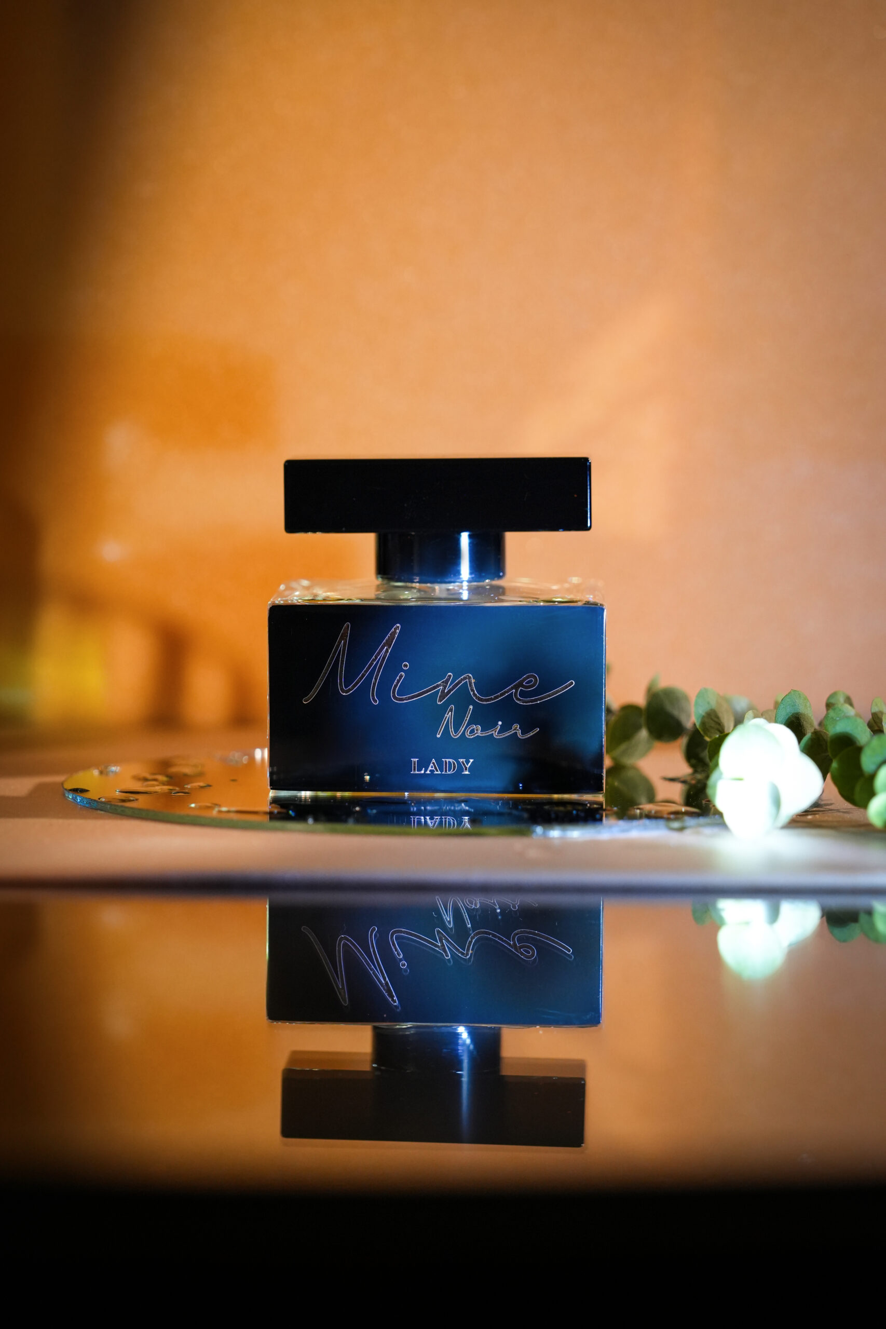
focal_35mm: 115
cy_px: 664
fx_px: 4245
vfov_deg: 17.8
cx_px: 443
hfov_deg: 11.9
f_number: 4.5
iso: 2000
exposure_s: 1/400
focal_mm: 115
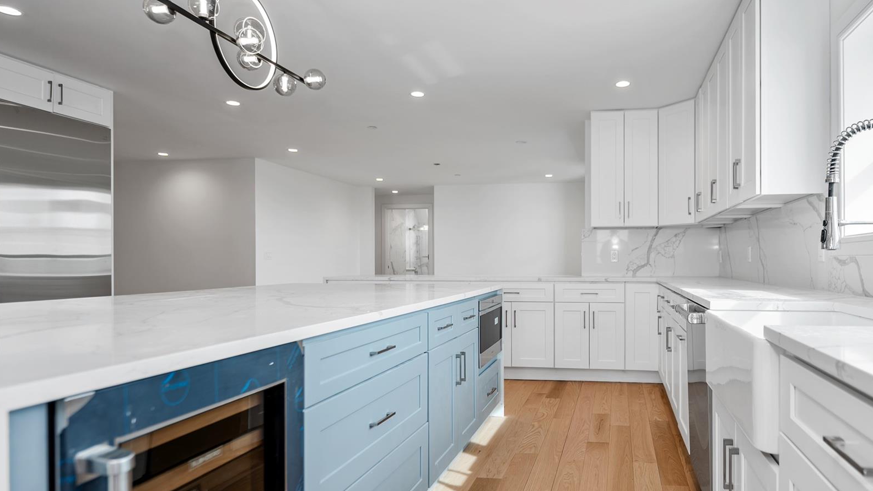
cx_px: 532
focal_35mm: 24
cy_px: 268
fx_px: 548
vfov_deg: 48.2
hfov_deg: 76.0
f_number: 2.8
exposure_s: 1/100
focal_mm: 17.5
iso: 100
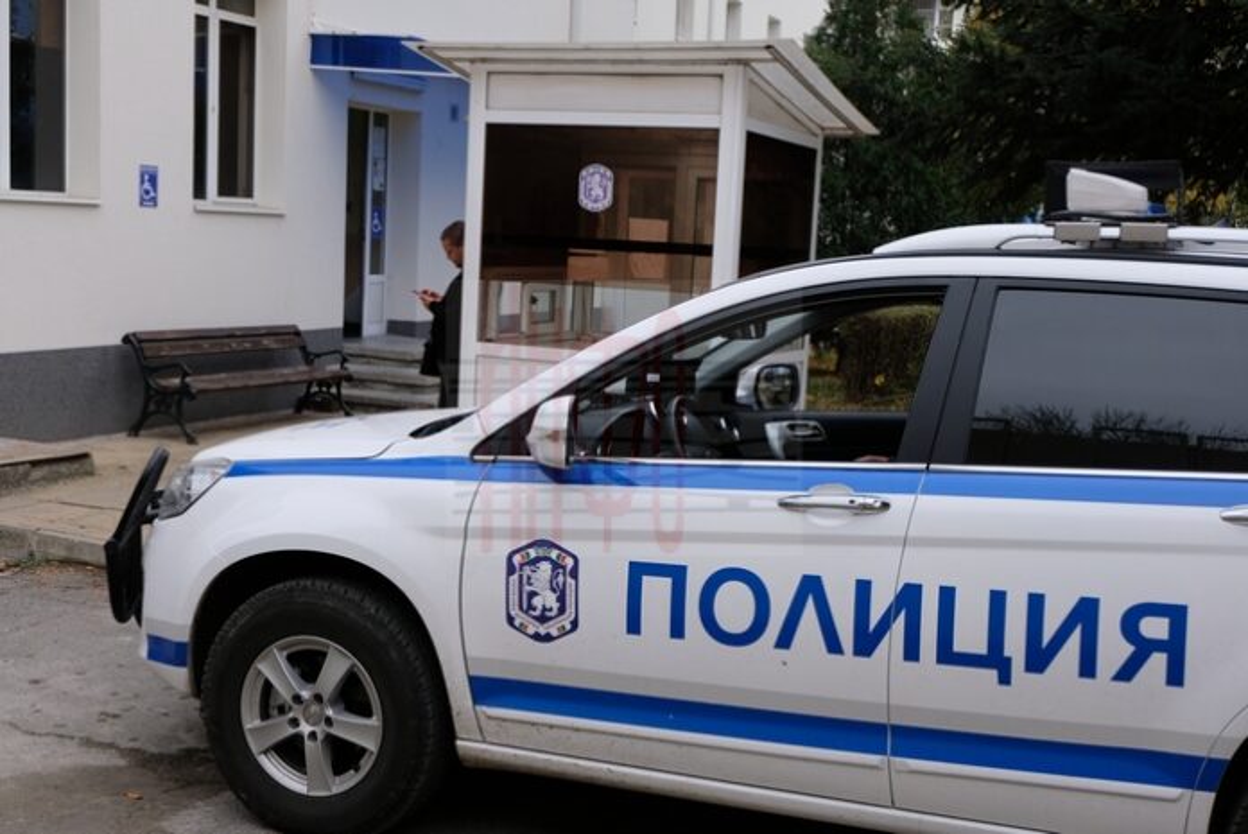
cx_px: 624
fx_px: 1457
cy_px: 417
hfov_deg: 46.4
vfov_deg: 31.9
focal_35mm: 42
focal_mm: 28.2
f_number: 4.5
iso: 400
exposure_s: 1/420
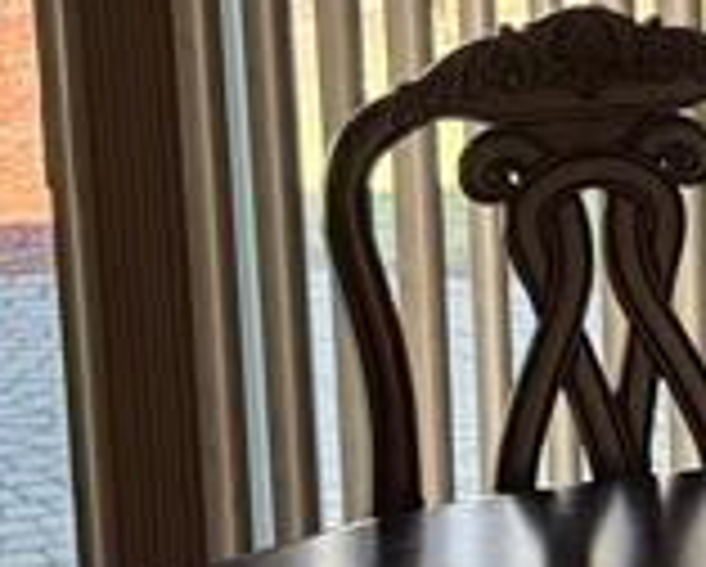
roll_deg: +0.7
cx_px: 1075
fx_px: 3452
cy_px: 338
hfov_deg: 11.2
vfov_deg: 9.4
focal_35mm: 165
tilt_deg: -12.2
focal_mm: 5.96
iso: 125
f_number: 1.6
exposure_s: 1/134
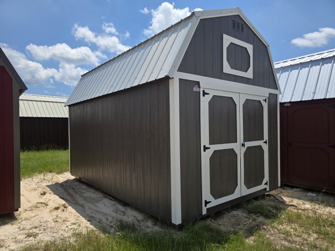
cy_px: 126
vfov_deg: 58.9
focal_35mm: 23
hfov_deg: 73.9
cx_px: 168
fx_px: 223
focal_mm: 6.3
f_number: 1.7
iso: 80
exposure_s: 1/7333
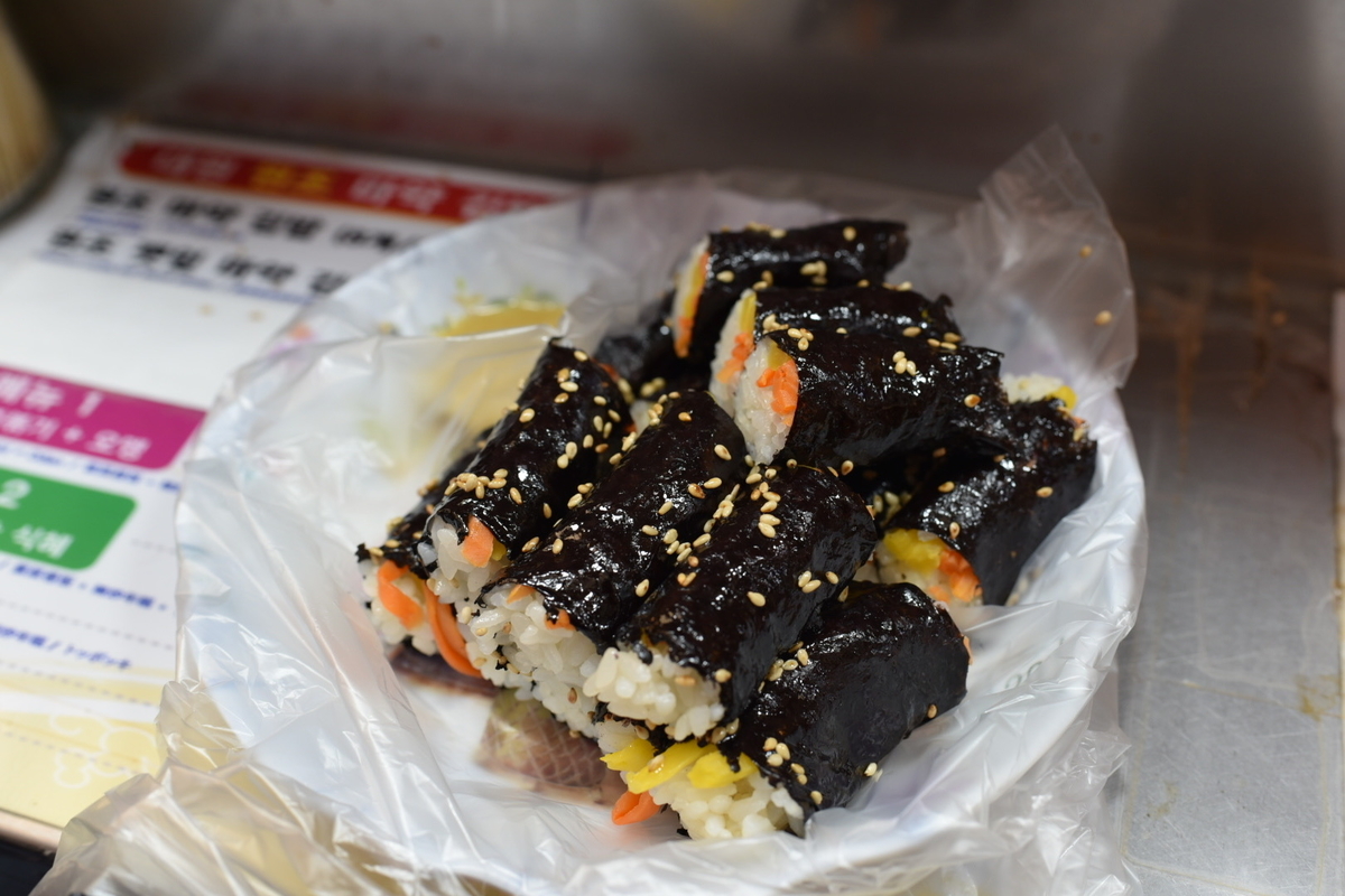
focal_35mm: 35
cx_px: 672
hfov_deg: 54.4
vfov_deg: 37.9
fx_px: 1308
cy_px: 448
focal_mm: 35
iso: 400
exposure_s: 1/125
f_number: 5.6
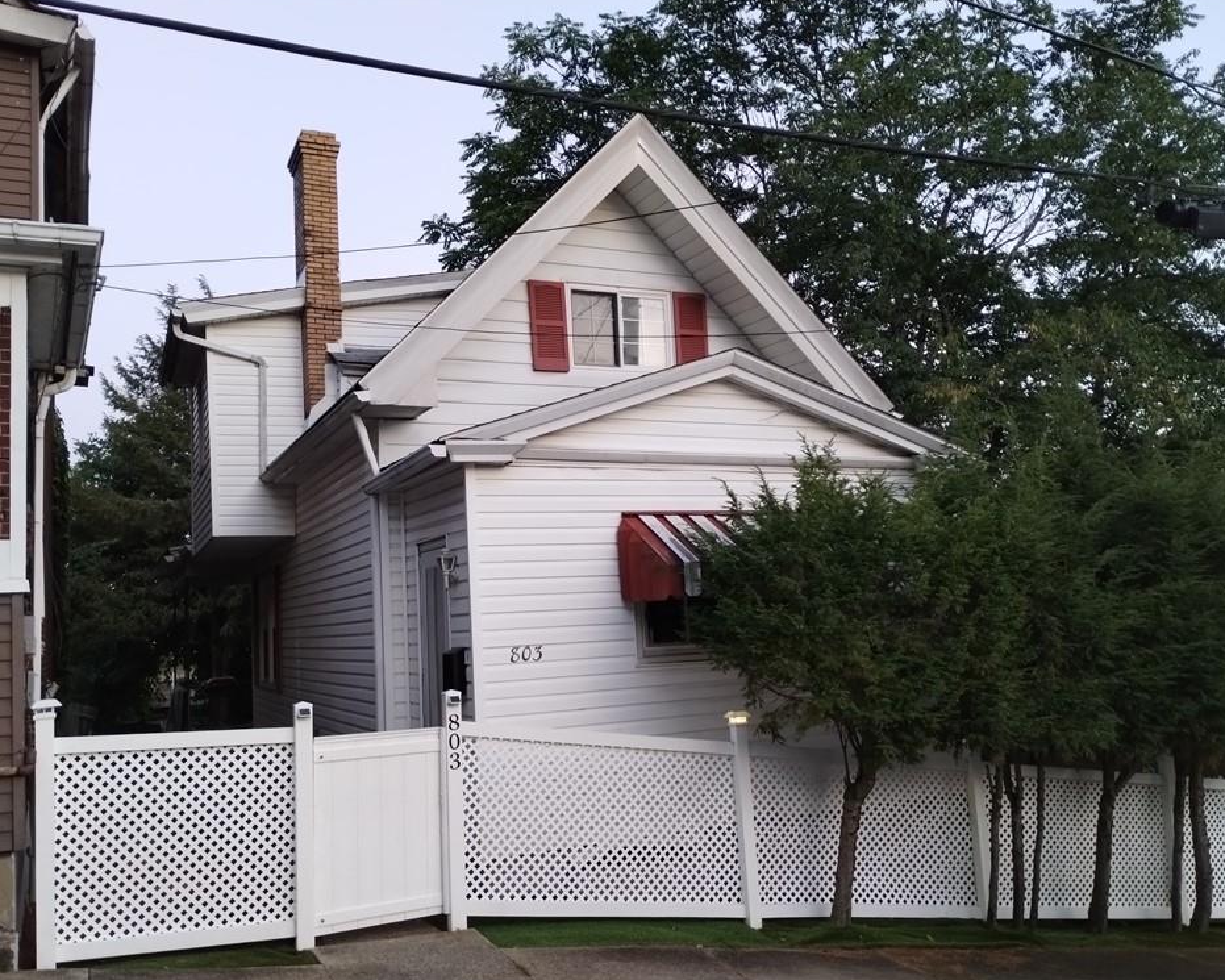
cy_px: 489
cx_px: 586
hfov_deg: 58.7
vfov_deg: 48.5
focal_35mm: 30
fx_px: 1088
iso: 1719
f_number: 1.8
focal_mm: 4.27
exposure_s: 1/20
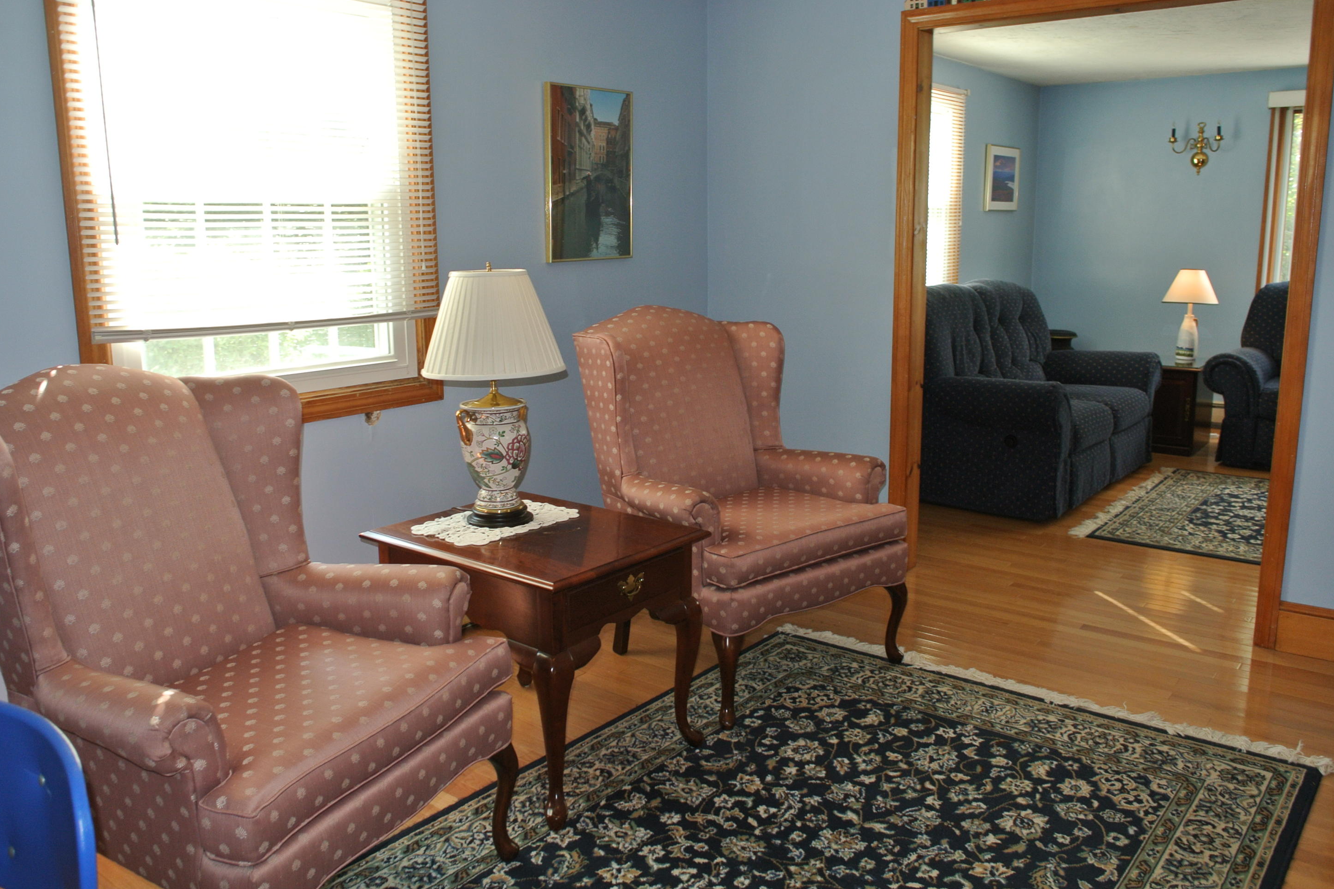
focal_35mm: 28
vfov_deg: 46.4
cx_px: 669
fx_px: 1038
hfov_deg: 65.5
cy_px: 431
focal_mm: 10
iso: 200
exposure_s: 1/60
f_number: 4
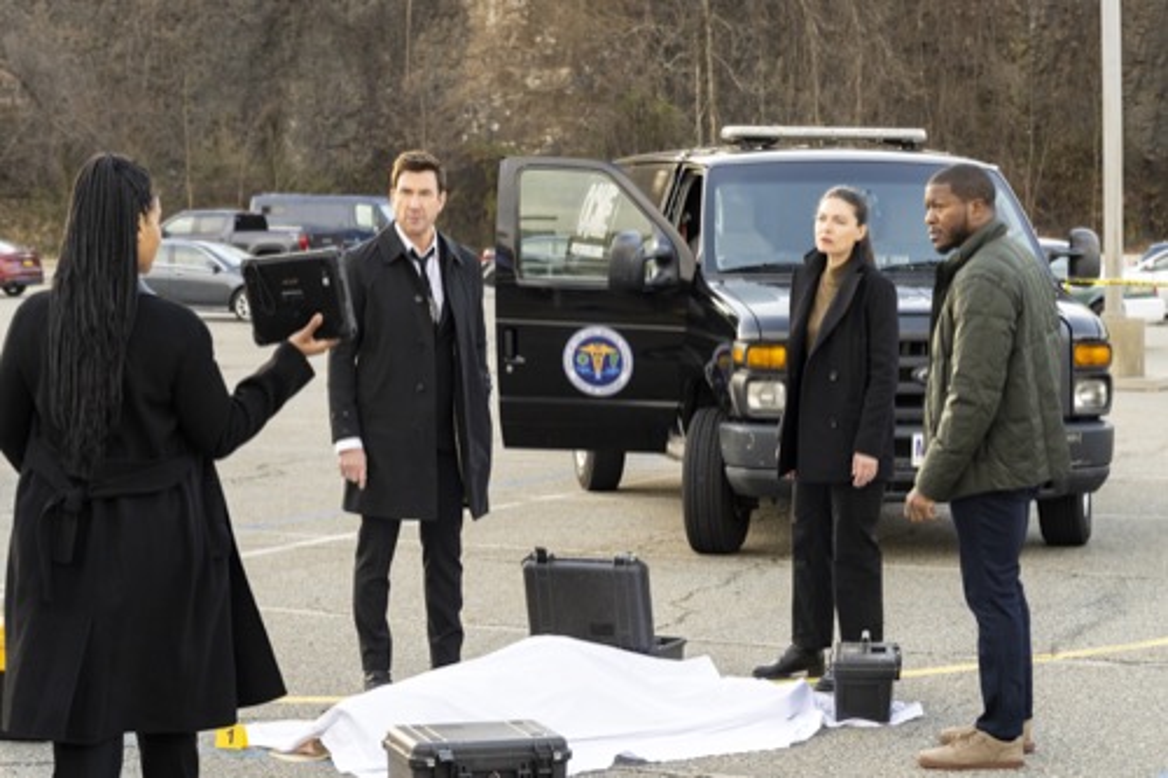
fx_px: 2368
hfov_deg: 27.7
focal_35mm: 73
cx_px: 584
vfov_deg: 18.7
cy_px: 389
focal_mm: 73
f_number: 5.6
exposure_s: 1/1000
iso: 2000
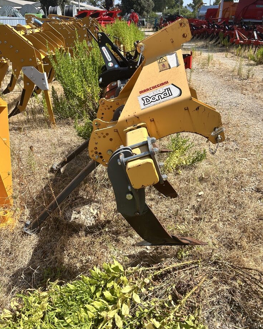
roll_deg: -1.9
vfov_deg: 62.2
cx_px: 129
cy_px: 155
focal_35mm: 28
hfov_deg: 51.5
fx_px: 272
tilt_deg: -25.1
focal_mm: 5.7
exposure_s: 1/3257
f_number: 1.5
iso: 50
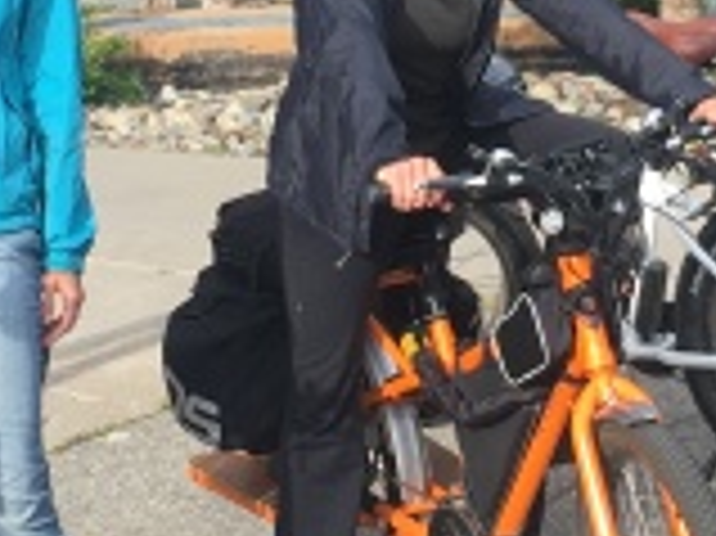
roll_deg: +1.4
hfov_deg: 13.5
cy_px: 63
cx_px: 545
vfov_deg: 10.1
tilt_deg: -5.6
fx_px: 3018
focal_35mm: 146
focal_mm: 4.15
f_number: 2.2
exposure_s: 1/478
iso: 25
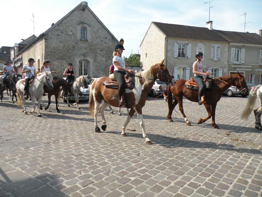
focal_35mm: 28
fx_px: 212
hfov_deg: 63.4
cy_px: 95
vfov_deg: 49.8
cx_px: 127
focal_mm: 4.7
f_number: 2.8
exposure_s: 1/1000
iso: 100
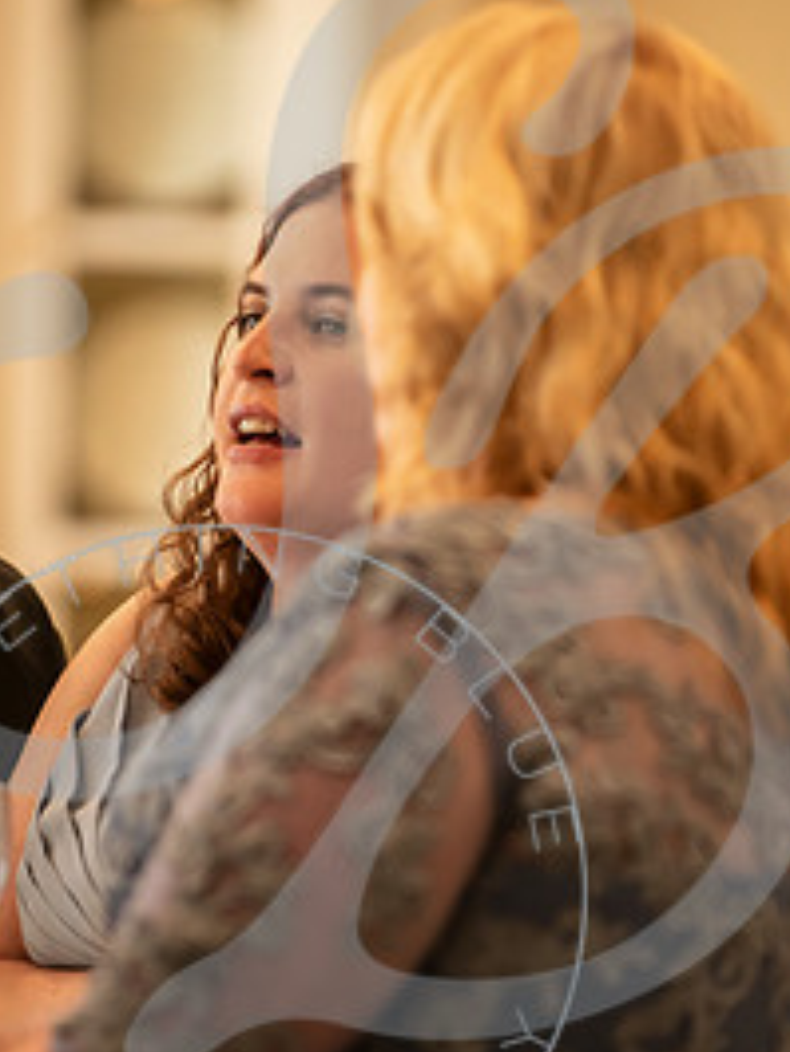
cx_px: 397
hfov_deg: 4.6
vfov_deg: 6.1
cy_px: 592
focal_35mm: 326
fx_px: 9912
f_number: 2.8
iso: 1000
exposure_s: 1/250
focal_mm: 200
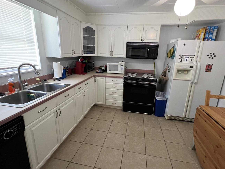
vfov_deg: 78.0
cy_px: 80
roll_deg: -1.9
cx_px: 118
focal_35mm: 16
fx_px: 104
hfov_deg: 94.4
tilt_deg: -13.7
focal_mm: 1.57
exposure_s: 1/60
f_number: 1.8
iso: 400
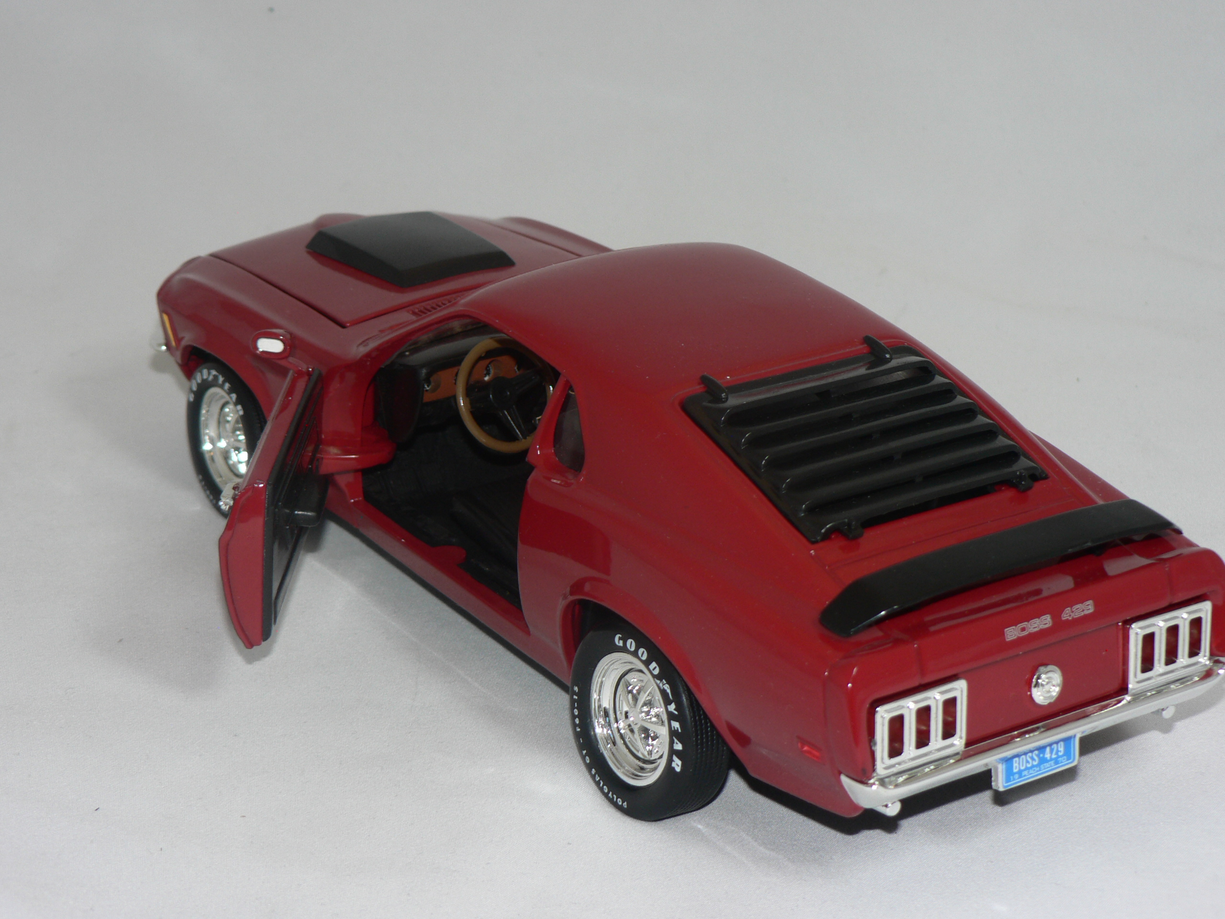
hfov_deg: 25.3
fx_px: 2725
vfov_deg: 19.1
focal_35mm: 77
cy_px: 460
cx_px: 612
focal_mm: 12.9
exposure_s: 1/60
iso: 80
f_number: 3.2
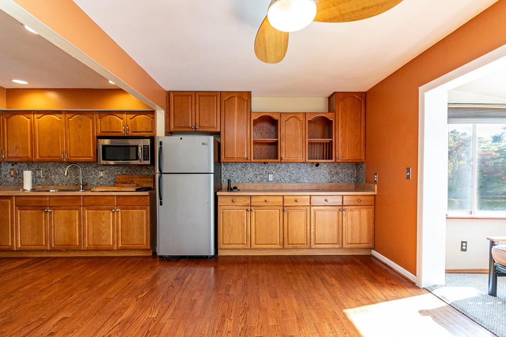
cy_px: 176
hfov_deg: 96.7
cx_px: 255
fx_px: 225
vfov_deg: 73.7
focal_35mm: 16
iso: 1000
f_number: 4.5
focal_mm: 10
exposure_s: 1/125
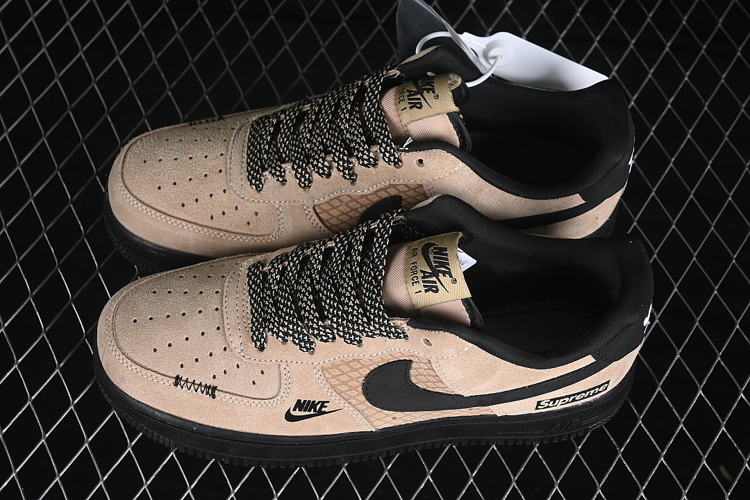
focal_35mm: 75
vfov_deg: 18.2
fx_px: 1562
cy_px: 250
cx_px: 375
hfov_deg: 27.0
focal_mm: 50
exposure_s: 1/60
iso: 160
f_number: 6.3
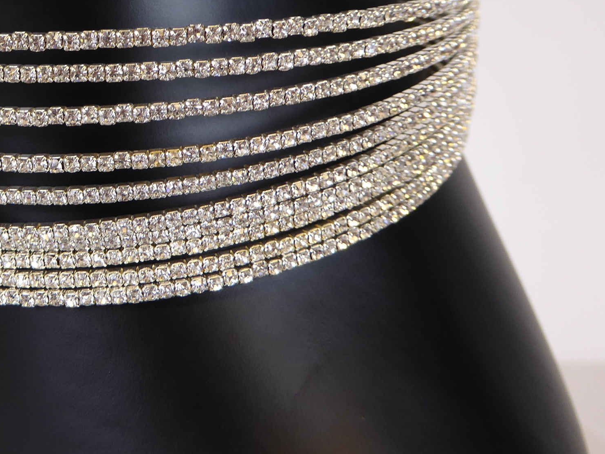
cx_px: 88
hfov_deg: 36.4
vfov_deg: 28.8
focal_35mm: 50
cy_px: 135
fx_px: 874
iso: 160
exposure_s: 1/60
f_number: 3.5
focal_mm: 5
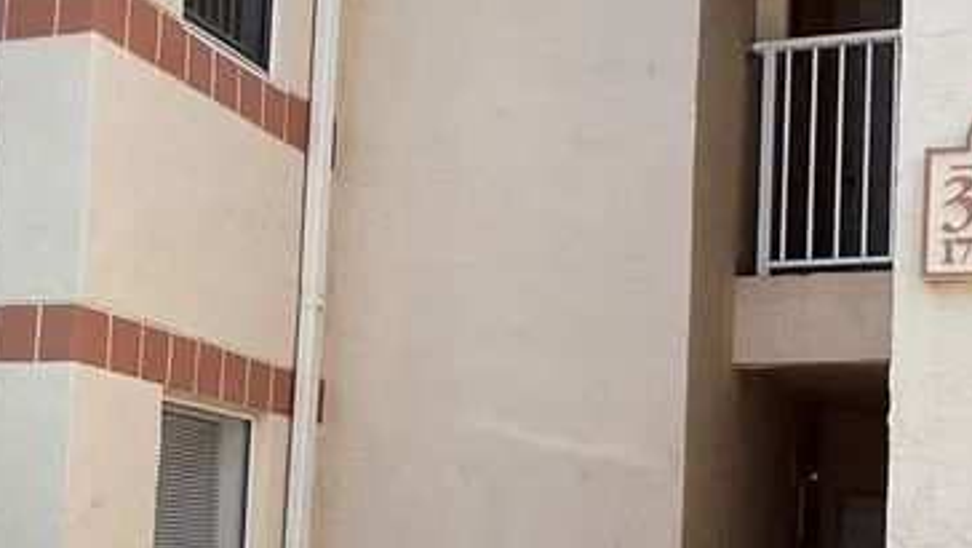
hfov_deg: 28.4
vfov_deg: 16.2
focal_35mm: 74
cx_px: 326
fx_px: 1908
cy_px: 450
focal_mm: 3
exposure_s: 1/1035
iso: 16
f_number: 1.8
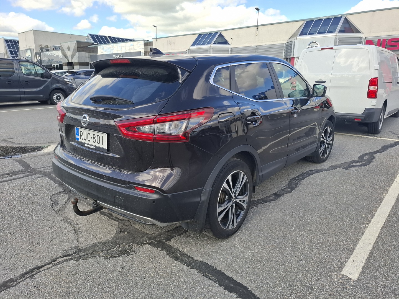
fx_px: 265
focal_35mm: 23
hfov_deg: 73.9
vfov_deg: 58.9
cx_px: 200
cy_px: 150
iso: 50
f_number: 1.8
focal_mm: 5.54
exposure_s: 1/856
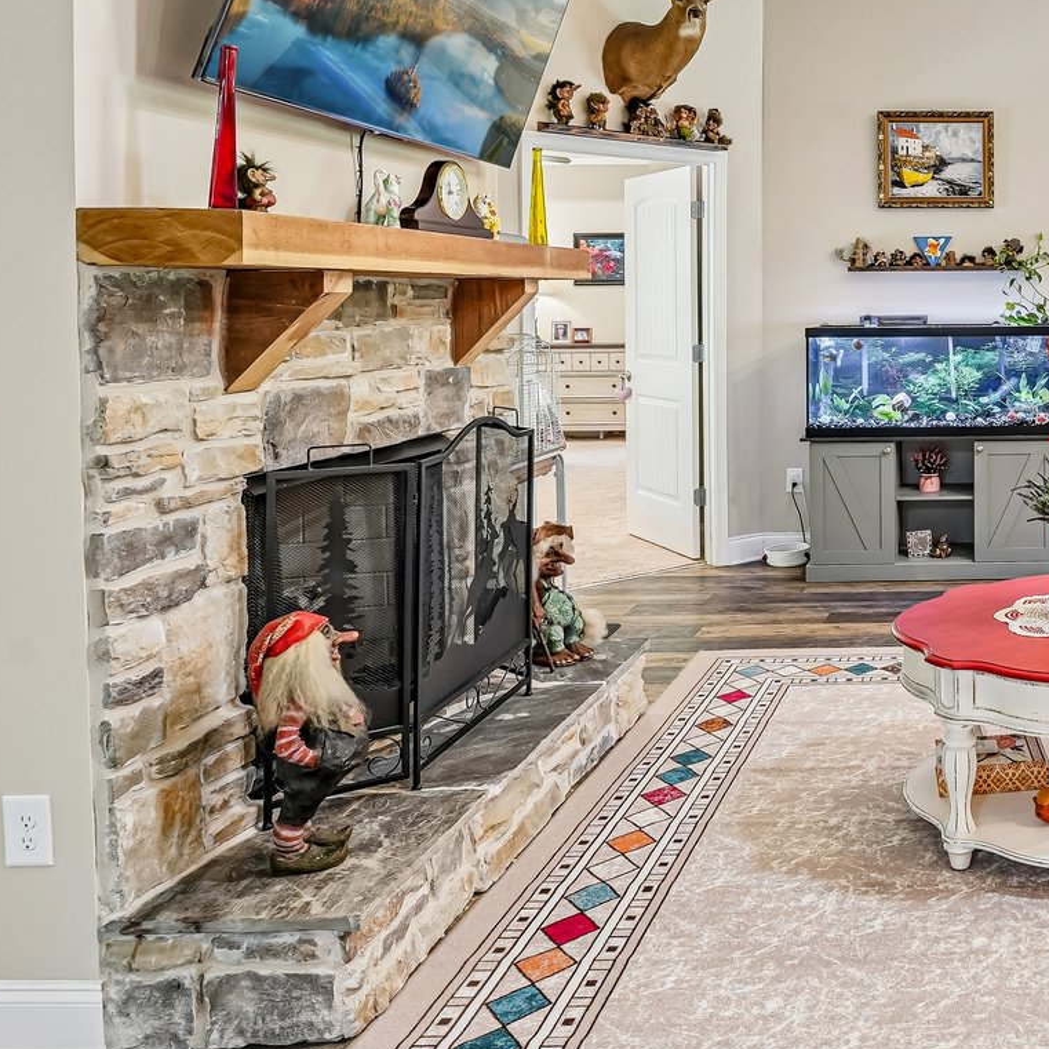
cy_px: 309
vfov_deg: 49.7
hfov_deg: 43.4
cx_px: 1060
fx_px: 1097
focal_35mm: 32
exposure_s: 1/5
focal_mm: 14
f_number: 8
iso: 320
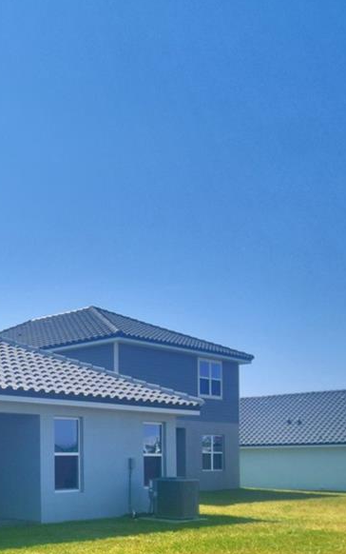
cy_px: 441
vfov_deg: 44.9
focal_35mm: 42
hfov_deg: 26.5
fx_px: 633
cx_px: -89
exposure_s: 1/2000
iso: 100
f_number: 4.5
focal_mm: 10
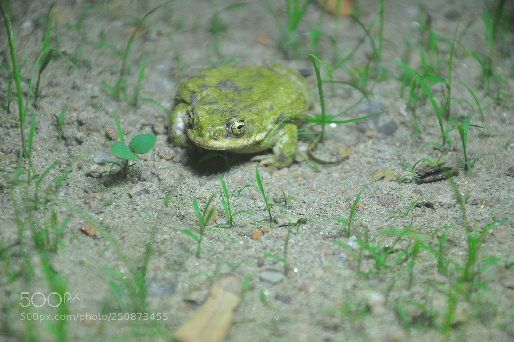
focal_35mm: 158
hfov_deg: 13.1
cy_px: 171
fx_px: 2246
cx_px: 257
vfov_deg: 8.7
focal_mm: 105
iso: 320
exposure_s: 1/125
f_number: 5.6
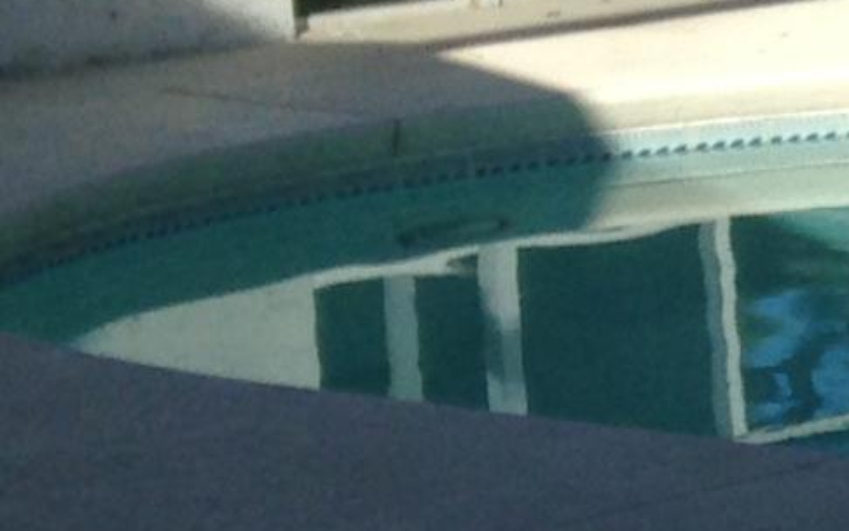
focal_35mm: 216
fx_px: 4999
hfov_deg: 8.4
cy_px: 108
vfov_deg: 6.1
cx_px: 2369
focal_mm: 4.12
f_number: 2.4
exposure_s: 1/1355
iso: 50
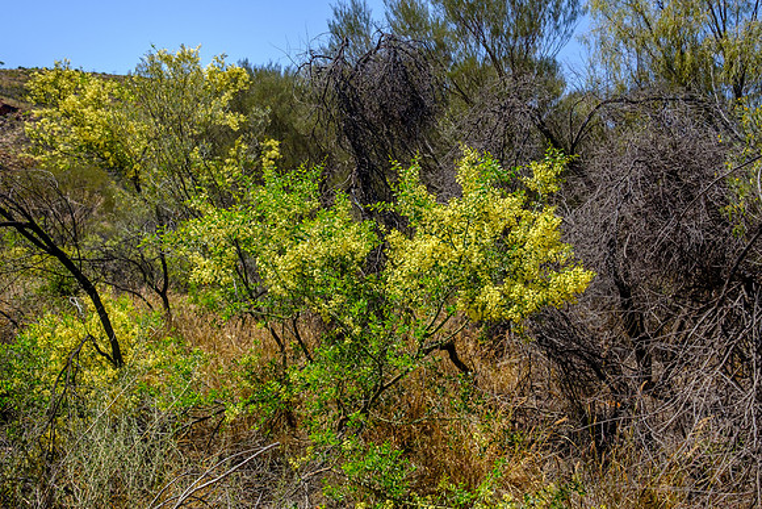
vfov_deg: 45.0
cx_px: 381
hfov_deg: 63.6
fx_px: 614
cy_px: 254
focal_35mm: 29
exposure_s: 1/1500
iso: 200
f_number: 4
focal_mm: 19.1
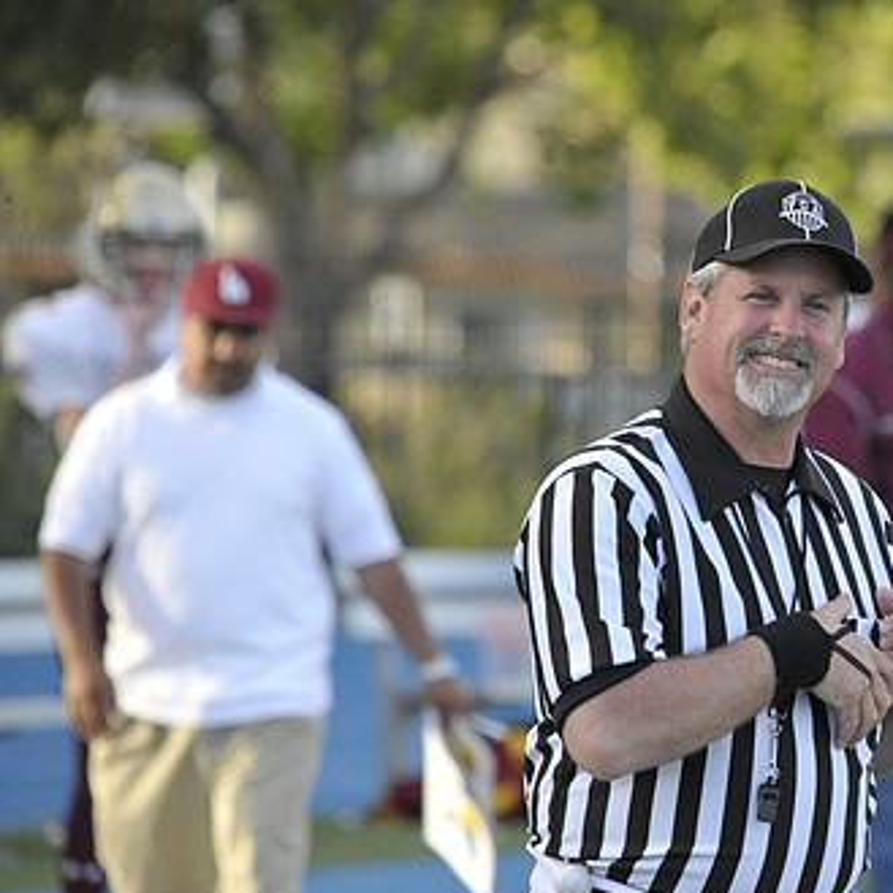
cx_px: 698
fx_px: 21861
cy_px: 480
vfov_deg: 2.3
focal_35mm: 749
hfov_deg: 2.3
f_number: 10
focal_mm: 500
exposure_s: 1/1000
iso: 5000
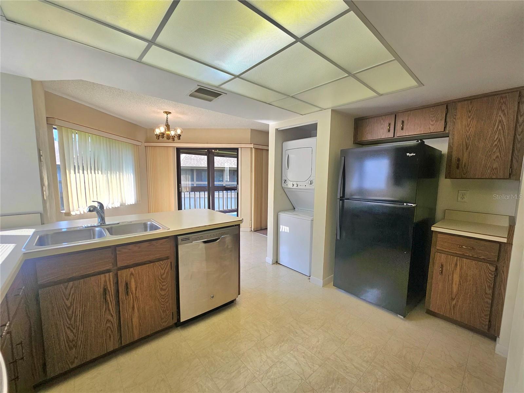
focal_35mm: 13
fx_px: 197
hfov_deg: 106.2
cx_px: 262
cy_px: 196
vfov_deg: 89.9
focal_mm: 2.2
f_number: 2.2
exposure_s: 1/125
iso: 50
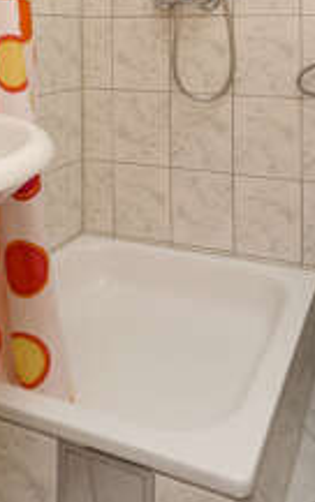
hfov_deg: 35.2
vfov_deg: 47.7
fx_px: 494
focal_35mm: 36
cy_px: 39
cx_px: 196
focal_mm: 10
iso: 125
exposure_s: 1/80
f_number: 8
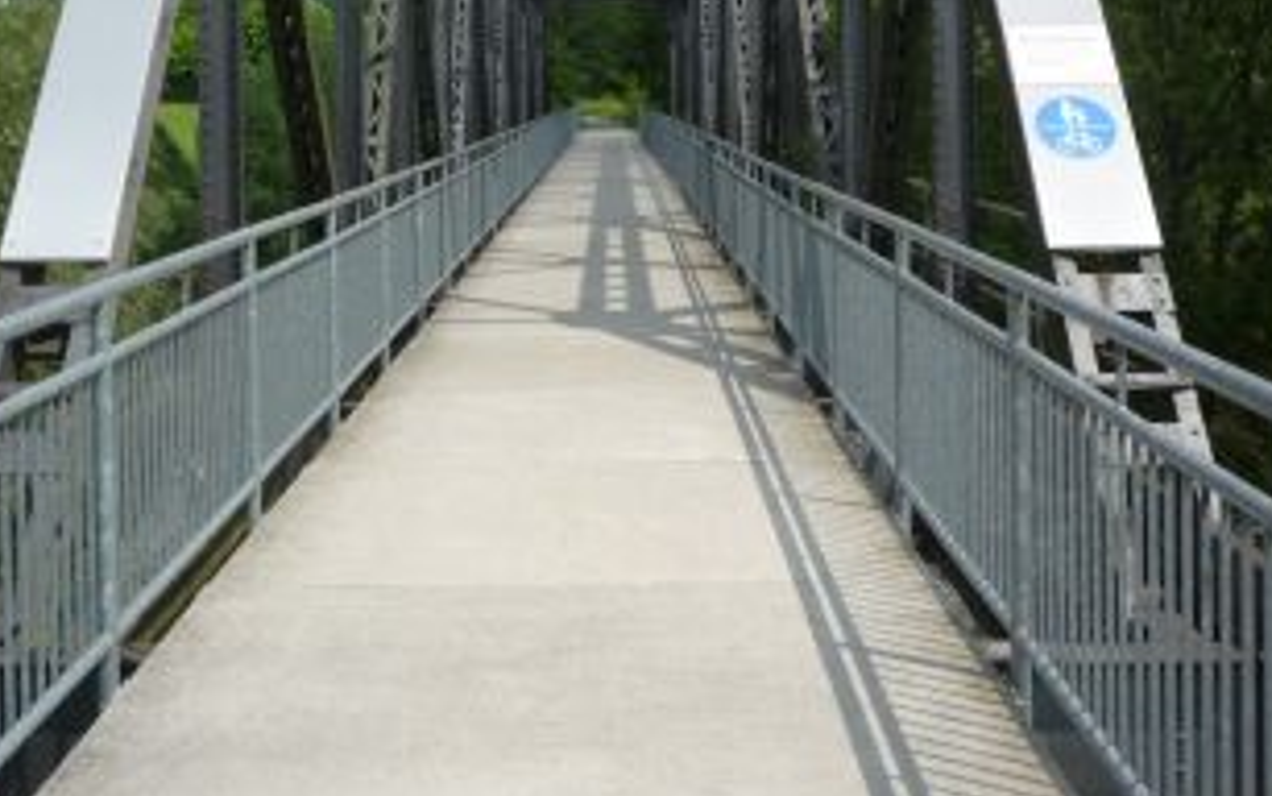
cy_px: 66
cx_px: 534
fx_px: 1838
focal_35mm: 53
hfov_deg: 38.1
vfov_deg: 23.7
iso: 100
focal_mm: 5.2
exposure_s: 1/400
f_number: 5.6
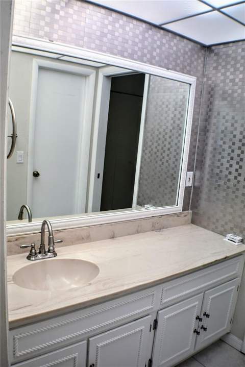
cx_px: 122
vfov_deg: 51.3
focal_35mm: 38
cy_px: 184
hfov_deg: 35.5
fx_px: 382
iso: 400
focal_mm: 25
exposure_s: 1/80
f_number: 4.5
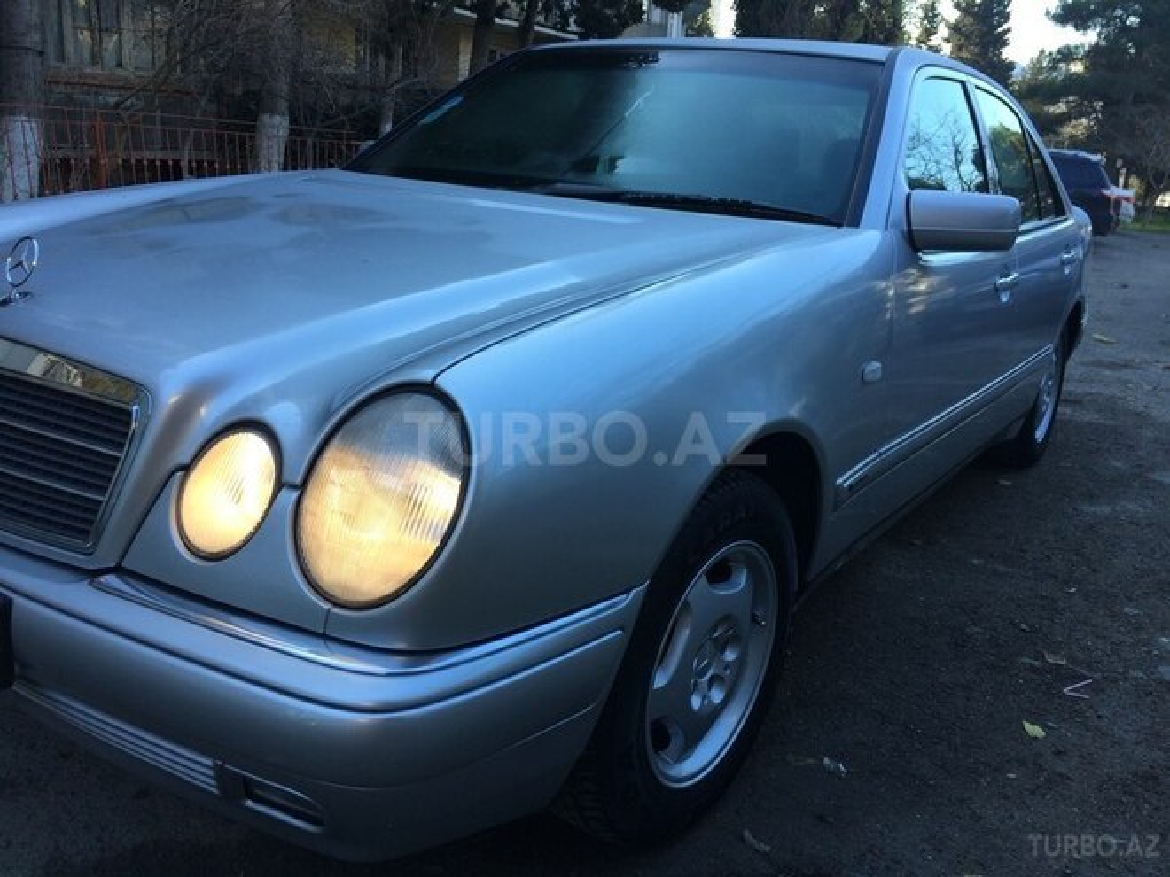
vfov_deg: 48.2
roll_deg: -4.2
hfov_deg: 61.7
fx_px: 980
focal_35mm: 29
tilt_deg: -16.0
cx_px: 585
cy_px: 438
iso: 32
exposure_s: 1/225
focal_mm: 4.15
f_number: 2.2
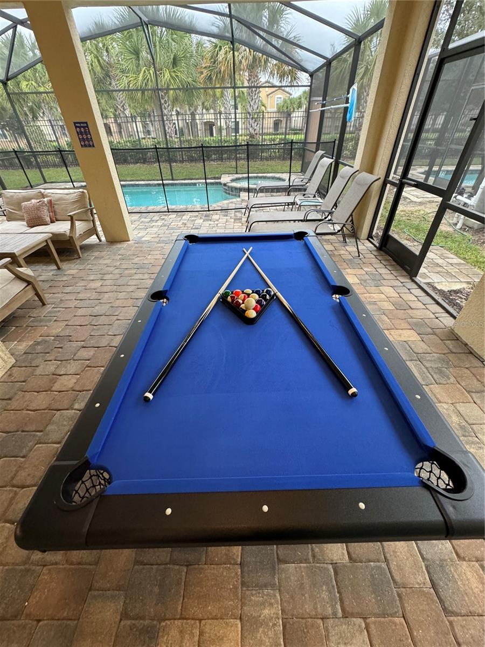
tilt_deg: -36.9
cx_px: 242
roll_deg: +1.4
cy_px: 324
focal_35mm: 14
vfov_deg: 102.1
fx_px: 262
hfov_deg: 85.7
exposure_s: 1/60
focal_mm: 2.22
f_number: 2.2
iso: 400
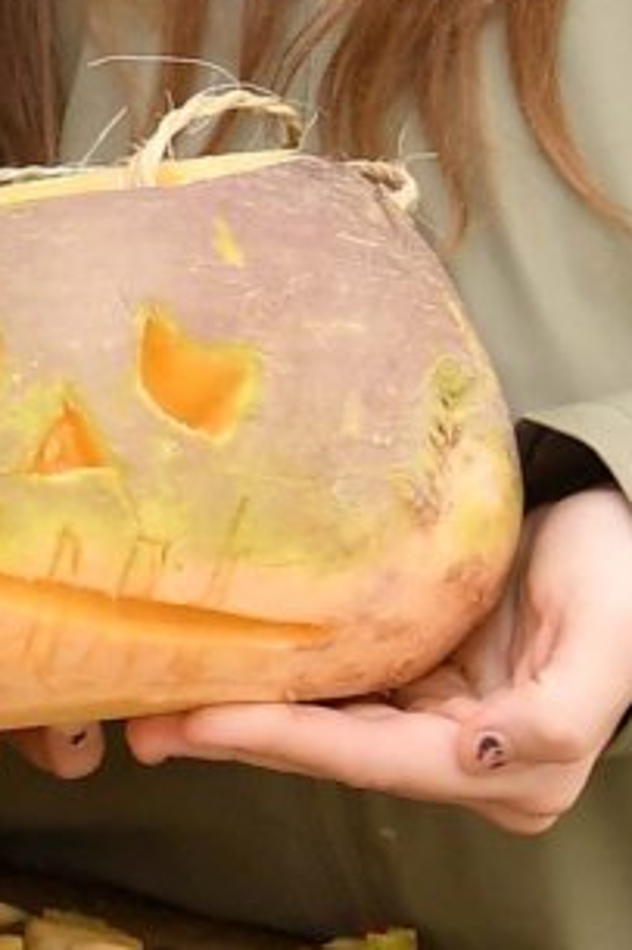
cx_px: -777
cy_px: -445
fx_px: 8488
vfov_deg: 6.3
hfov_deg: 4.2
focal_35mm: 322
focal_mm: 32
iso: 320
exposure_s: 1/160
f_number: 6.3
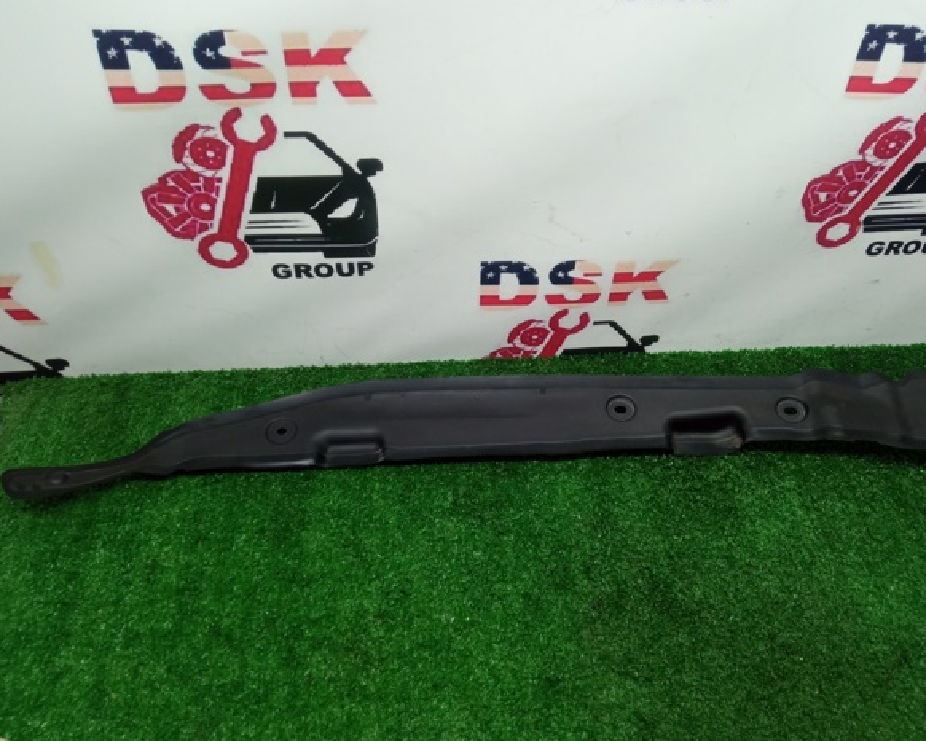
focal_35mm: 29
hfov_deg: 60.3
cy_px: 364
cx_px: 508
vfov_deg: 50.0
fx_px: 795
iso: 197
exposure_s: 1/33.3
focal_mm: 3.79
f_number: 2.2
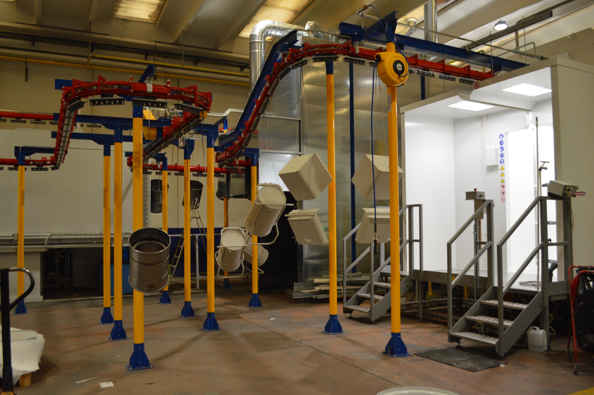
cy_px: 198
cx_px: 297
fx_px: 495
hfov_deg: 62.0
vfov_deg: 43.5
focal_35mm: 30
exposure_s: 1/50
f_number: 3.8
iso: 400
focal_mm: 20
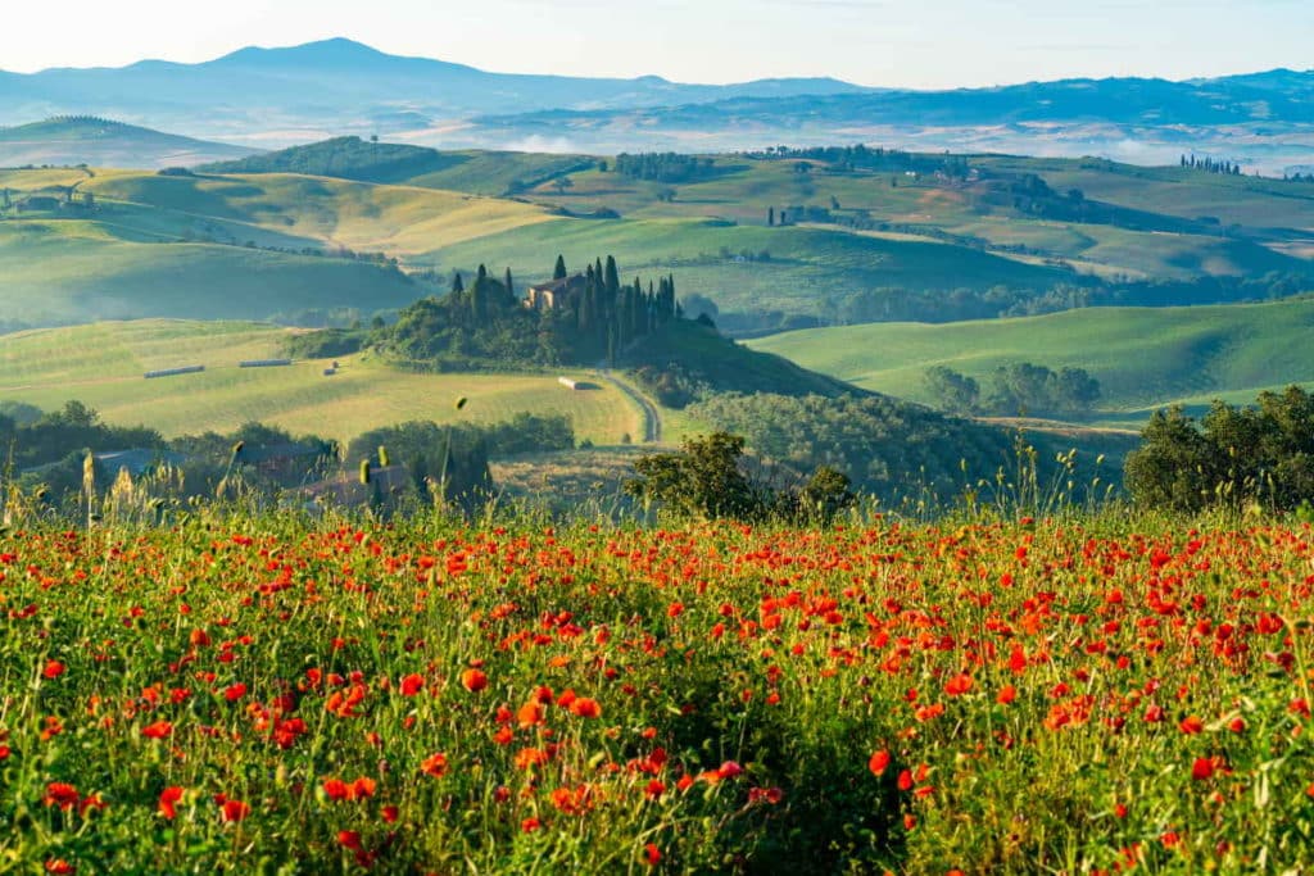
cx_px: 657
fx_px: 2738
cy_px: 438
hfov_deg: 27.0
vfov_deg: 18.2
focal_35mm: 75
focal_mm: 75
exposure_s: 1/20
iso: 100
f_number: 13
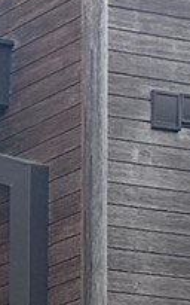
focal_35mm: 254
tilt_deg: -2.8
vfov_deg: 6.9
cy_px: 1101
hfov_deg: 4.0
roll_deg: +1.3
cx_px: -1070
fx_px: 2106
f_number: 1.78
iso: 80
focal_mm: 6.86
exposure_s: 1/2110
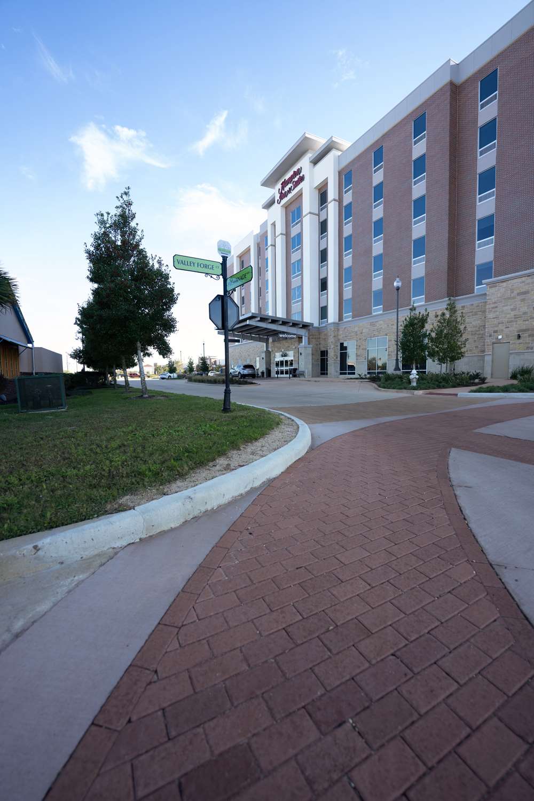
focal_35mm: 14
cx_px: 267
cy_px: 400
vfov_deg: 104.3
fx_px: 311
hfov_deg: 81.2
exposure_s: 1/200
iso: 50
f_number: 2.8
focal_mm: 14
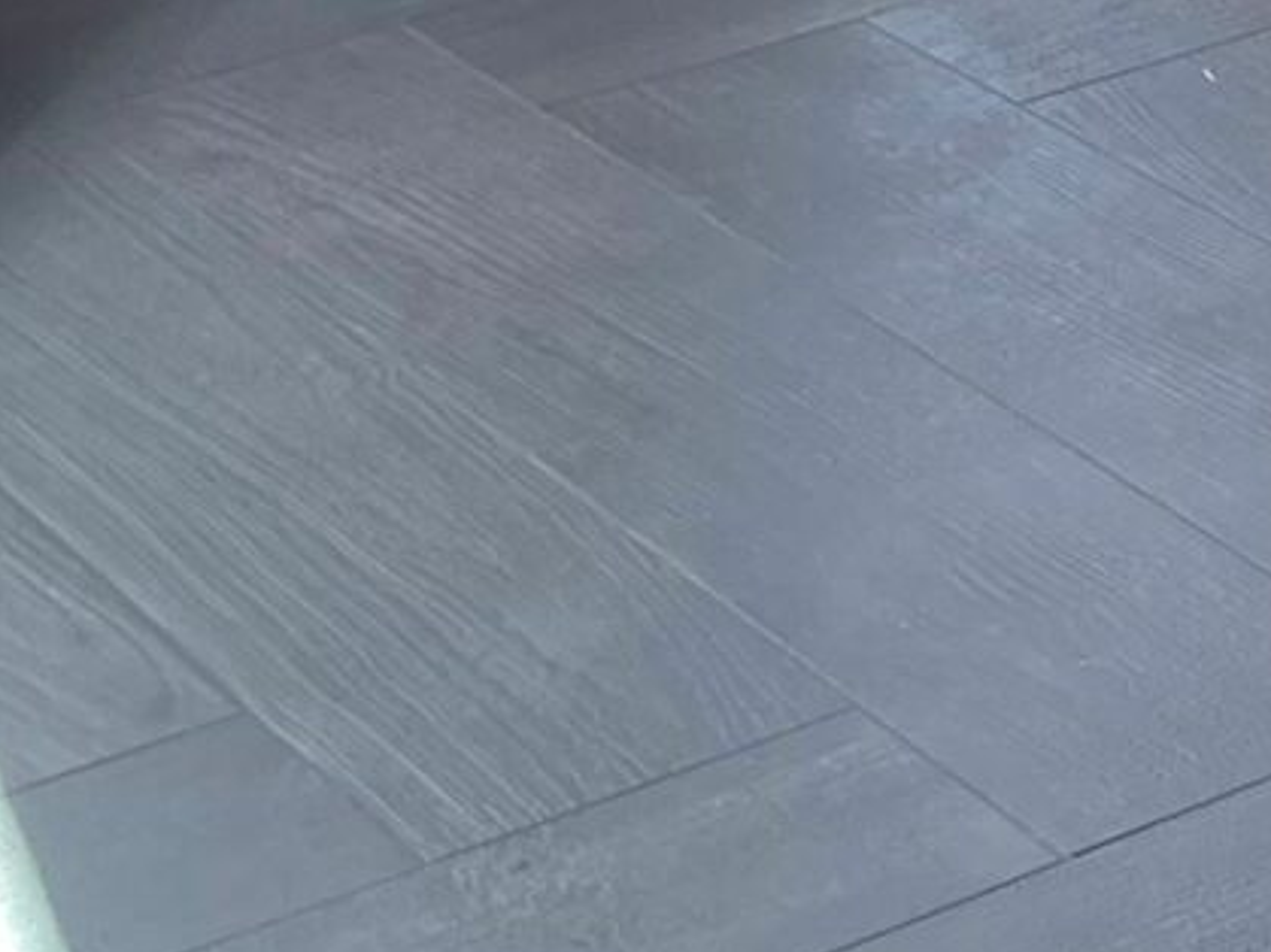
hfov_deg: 10.9
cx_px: 2803
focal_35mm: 159
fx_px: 5836
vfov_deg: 8.2
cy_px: -1749
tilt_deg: -1.4
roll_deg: +0.7
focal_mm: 4.2
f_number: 1.6
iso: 32
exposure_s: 1/103
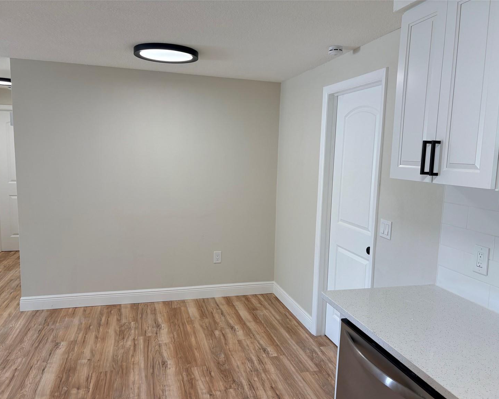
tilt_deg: -8.0
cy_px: 206
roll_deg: -2.2
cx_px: 260
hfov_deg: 62.2
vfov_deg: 51.5
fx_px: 414
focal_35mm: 28
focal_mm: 5.96
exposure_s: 1/150
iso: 80
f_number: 1.6
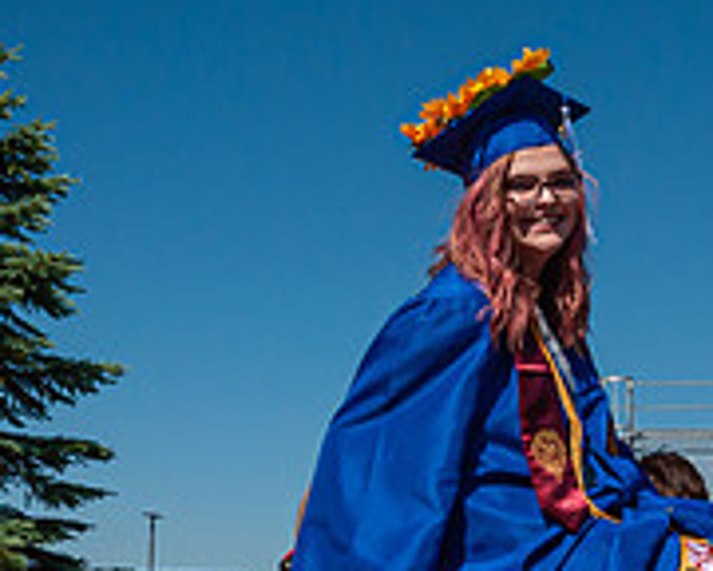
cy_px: 559
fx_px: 1899
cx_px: 446
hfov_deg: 21.2
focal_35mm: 90
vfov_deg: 16.7
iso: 200
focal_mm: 17
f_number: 11
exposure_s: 1/500
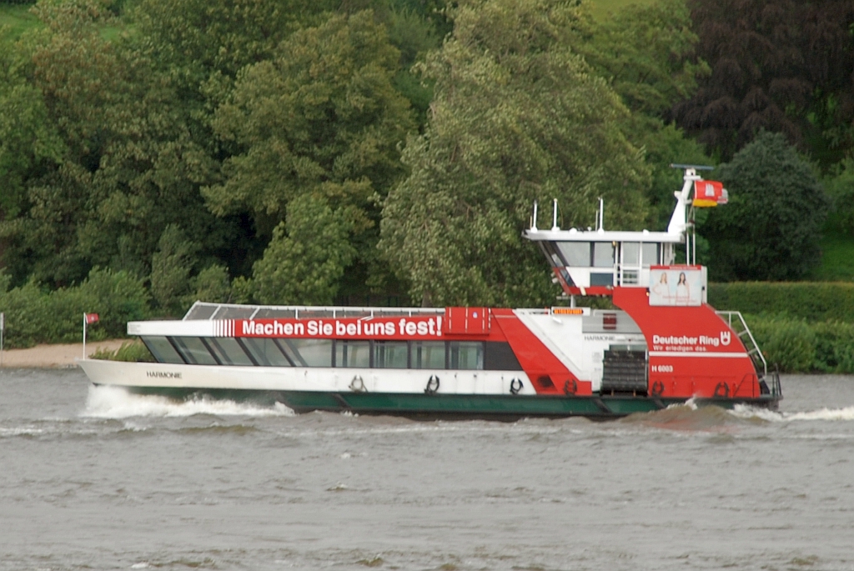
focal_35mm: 202
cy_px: 286
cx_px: 427
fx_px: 4808
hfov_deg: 10.1
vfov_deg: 6.8
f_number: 5.6
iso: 100
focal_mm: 135
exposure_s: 1/100
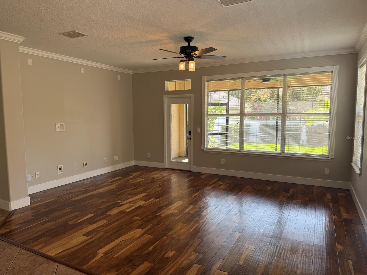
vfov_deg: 56.8
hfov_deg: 71.6
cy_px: 138
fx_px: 254
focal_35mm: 24
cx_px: 184
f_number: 1.78
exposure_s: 1/220
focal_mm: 6.76
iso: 100
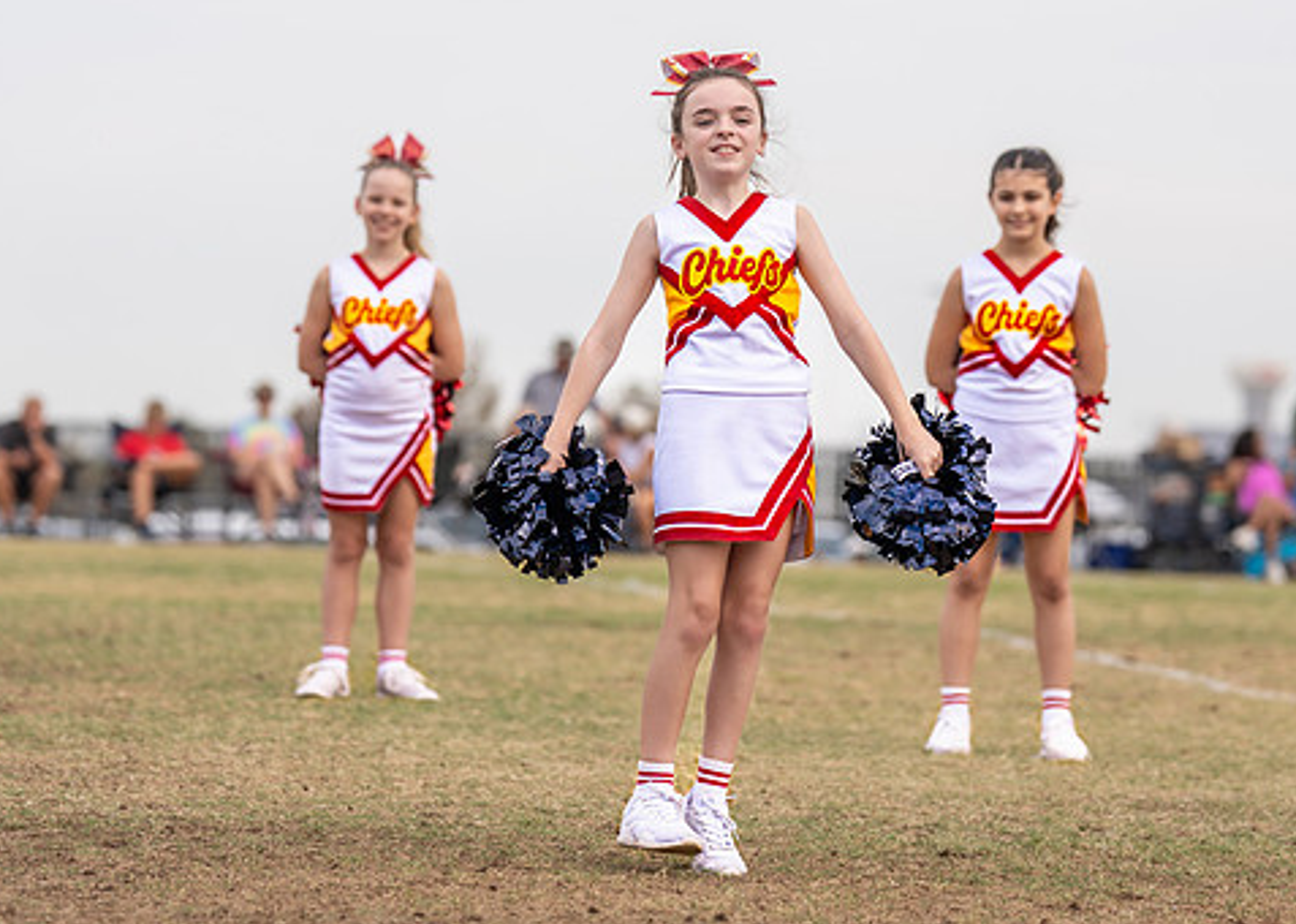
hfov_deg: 10.2
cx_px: 607
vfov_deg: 7.3
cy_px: 270
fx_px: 7246
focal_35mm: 197
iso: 160
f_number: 2.8
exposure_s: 1/1600
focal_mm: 118
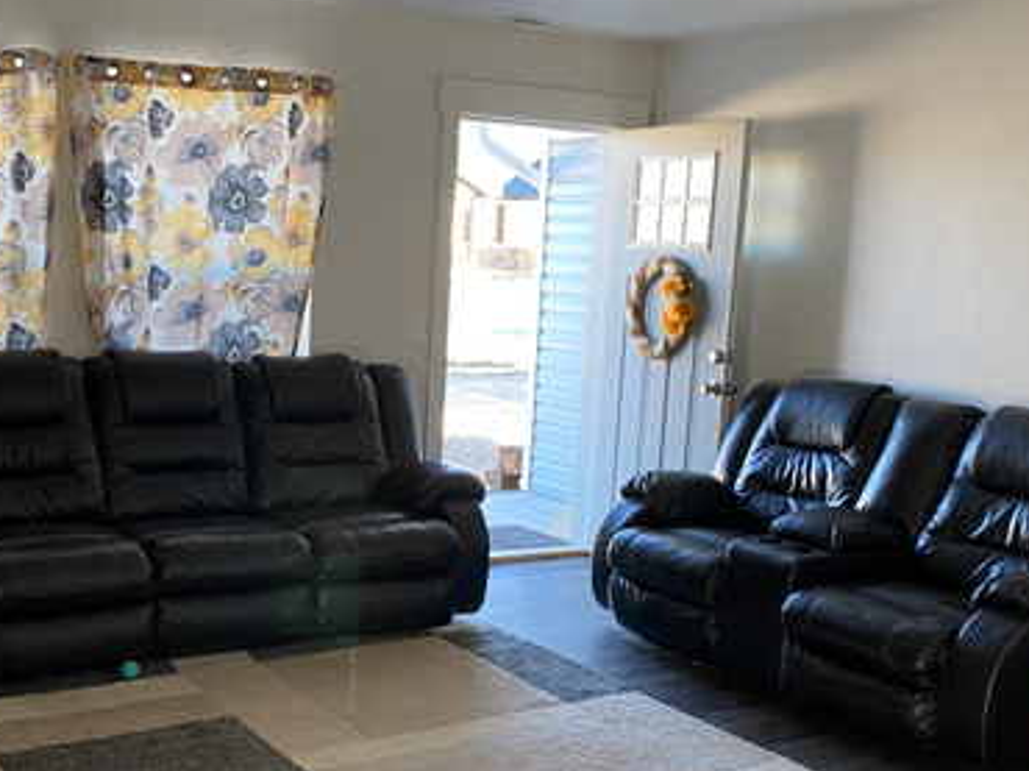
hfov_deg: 41.9
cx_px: 403
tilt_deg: -9.0
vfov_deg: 32.0
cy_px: 468
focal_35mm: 45
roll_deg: -2.7
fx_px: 1337
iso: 125
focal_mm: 4.25
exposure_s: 1/91
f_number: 1.8
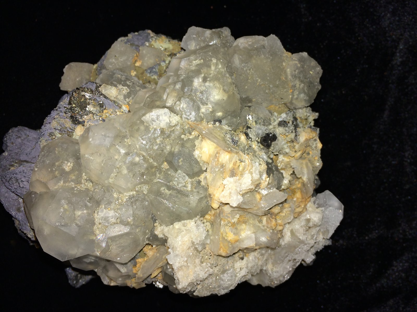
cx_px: 208
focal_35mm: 30
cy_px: 156
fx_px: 361
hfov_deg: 60.0
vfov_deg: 46.8
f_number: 2.2
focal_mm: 4.12
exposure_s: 1/171
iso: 32
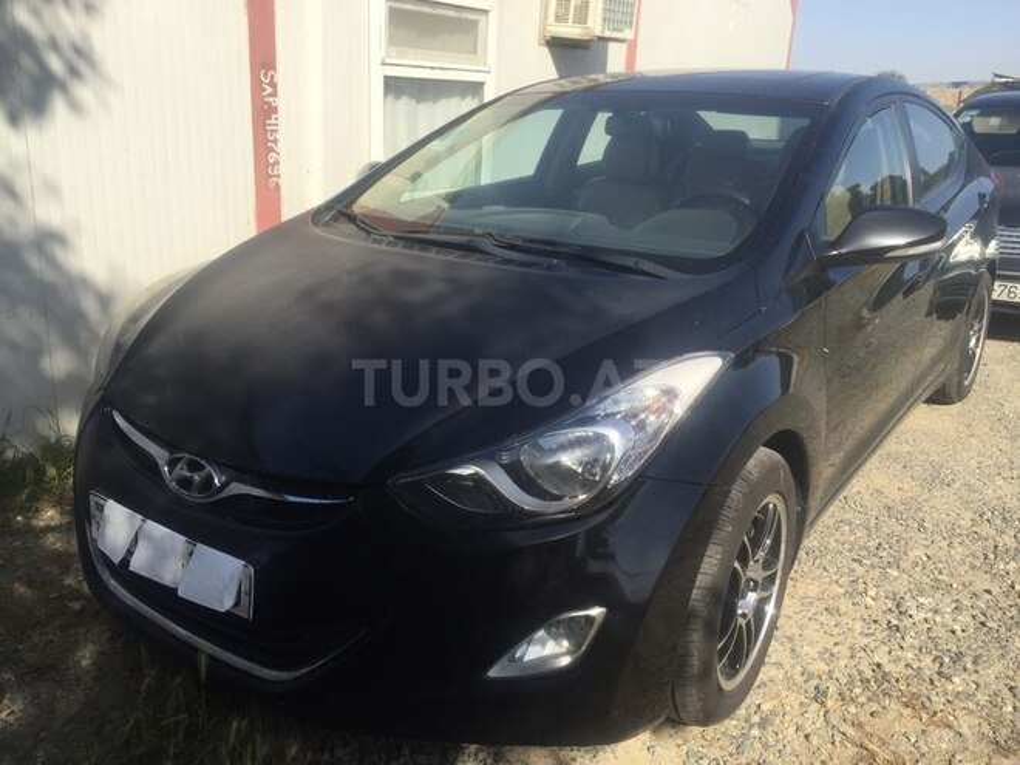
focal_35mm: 29
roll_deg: -3.7
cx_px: 510
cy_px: 382
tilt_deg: -17.6
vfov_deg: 48.2
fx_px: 855
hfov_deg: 61.7
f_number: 2.2
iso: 32
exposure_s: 1/1883
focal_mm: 4.15
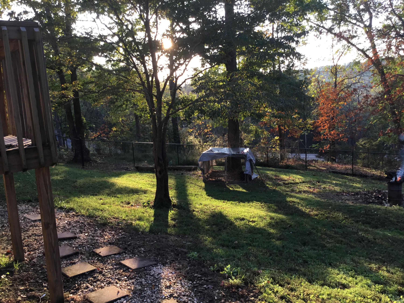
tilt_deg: -11.5
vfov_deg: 45.4
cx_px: 202
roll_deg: +3.1
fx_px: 362
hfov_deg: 58.4
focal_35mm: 31
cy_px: 152
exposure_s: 1/120
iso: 40
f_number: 2.4
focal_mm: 3.3
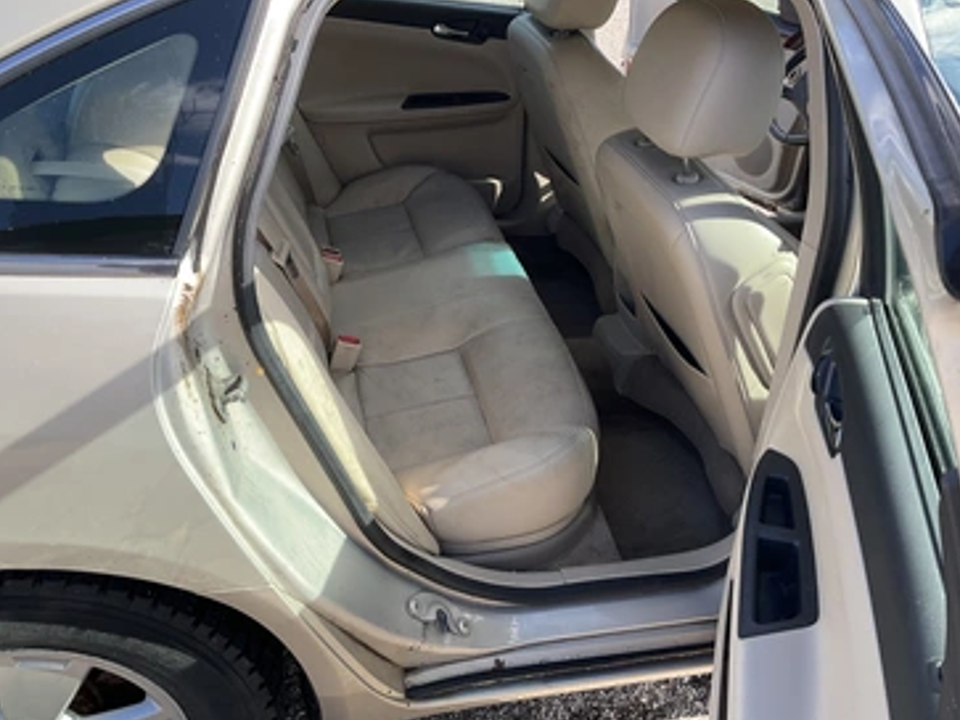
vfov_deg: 44.1
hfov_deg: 56.8
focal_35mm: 32
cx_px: 505
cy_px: 331
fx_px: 887
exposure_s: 1/342
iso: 25
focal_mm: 3
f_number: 1.8
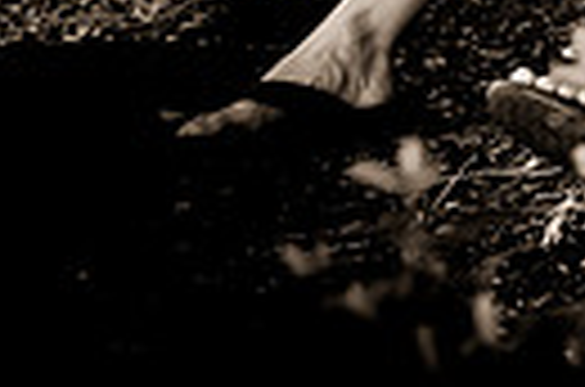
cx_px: 1292
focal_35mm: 161
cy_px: -353
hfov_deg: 11.2
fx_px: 2610
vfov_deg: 8.1
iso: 200
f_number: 2.8
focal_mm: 24
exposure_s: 1/250
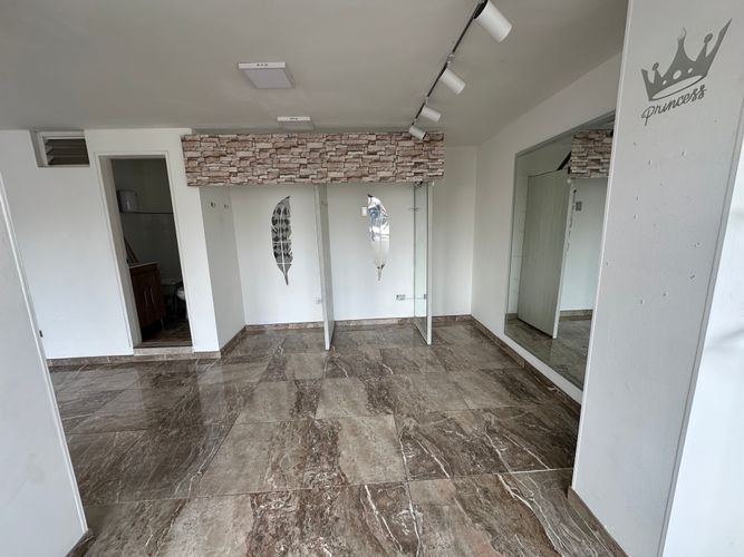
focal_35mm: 14
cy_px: 278
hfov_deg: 102.1
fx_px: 301
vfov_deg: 85.7
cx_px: 372
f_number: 2.2
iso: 40
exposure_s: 1/112
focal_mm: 2.22
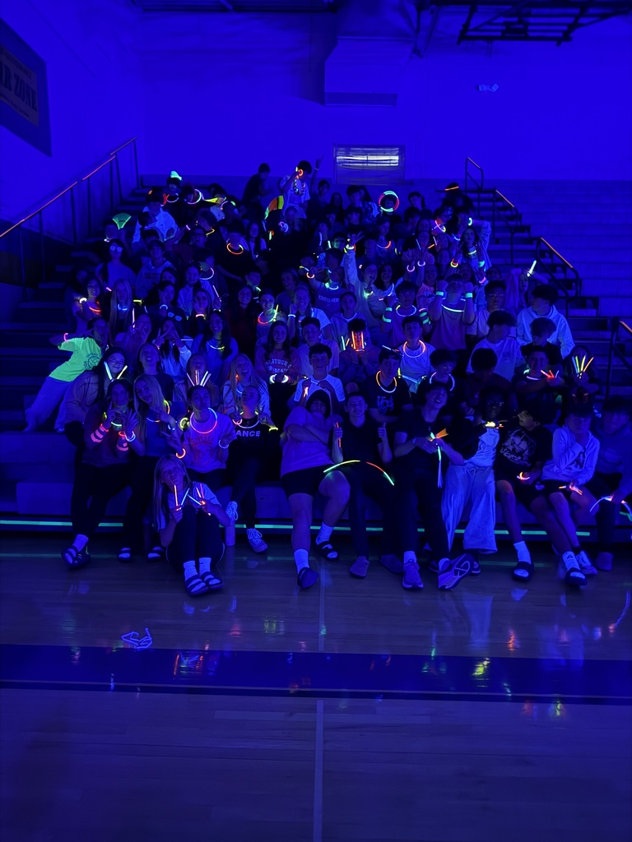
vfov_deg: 71.6
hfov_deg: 56.8
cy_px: 421
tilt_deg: -7.9
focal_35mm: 24
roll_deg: -0.6
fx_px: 584
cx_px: 316
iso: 3200
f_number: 1.78
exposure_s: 1/9
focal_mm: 6.76
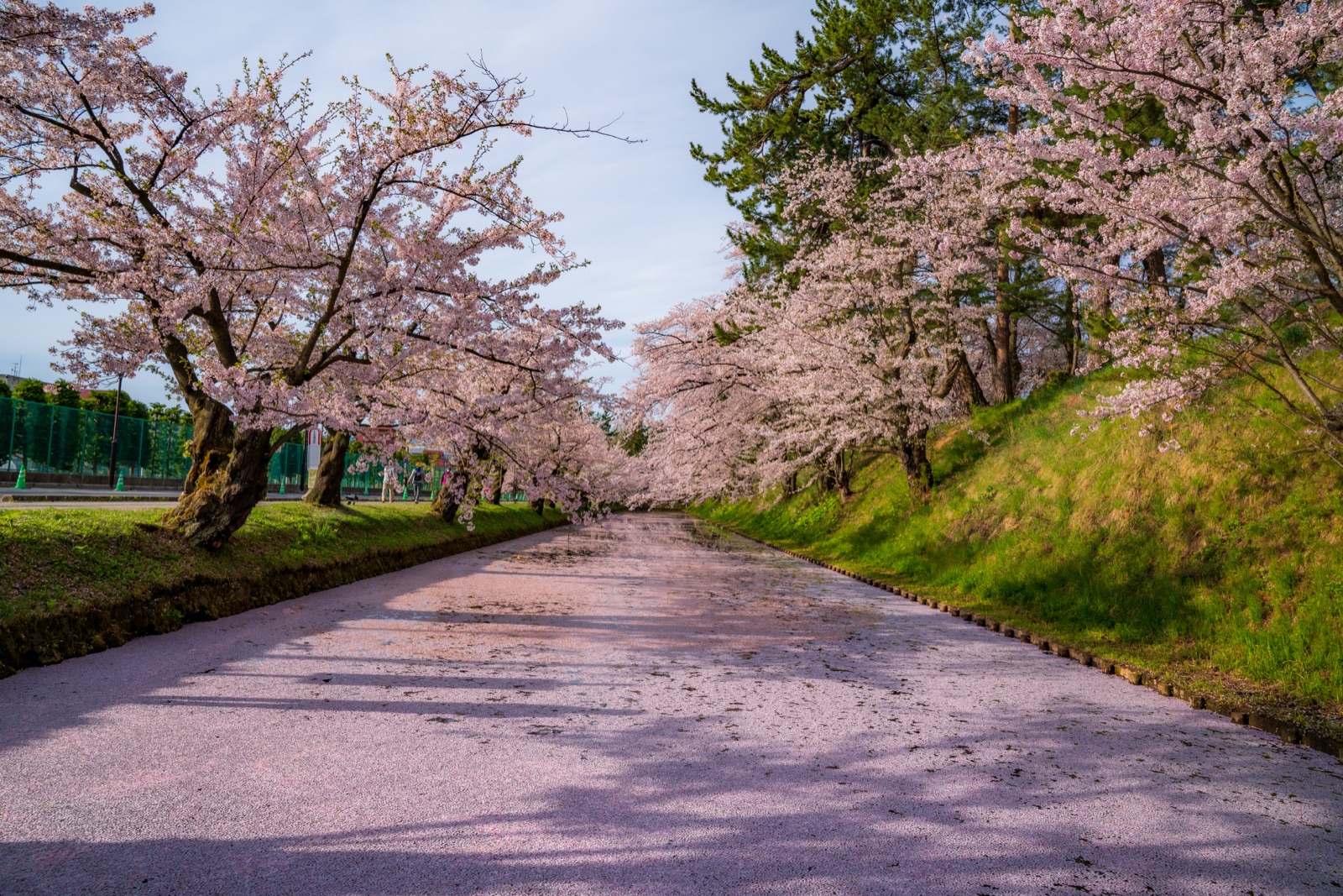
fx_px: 895
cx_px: 672
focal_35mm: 24
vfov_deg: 53.1
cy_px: 448
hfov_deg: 73.7
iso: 200
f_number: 7.1
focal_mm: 24
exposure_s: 1/400
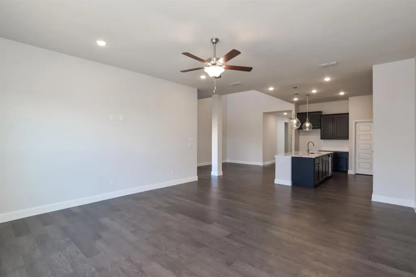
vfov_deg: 72.0
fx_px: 191
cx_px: 208
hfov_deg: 95.0
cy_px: 138
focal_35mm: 16
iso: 500
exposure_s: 1/60
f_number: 5.6
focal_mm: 11
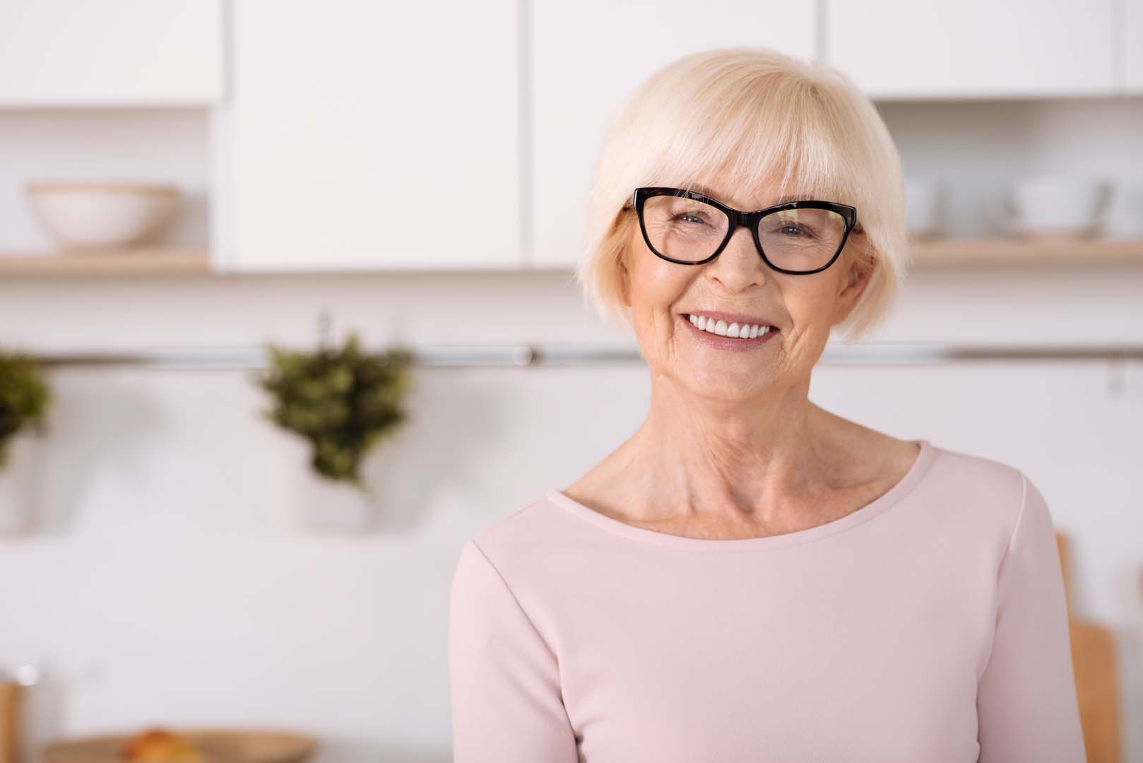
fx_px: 2700
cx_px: 572
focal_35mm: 85
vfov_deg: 16.1
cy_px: 382
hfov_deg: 23.9
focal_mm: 85
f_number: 2.8
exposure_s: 1/200
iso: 100
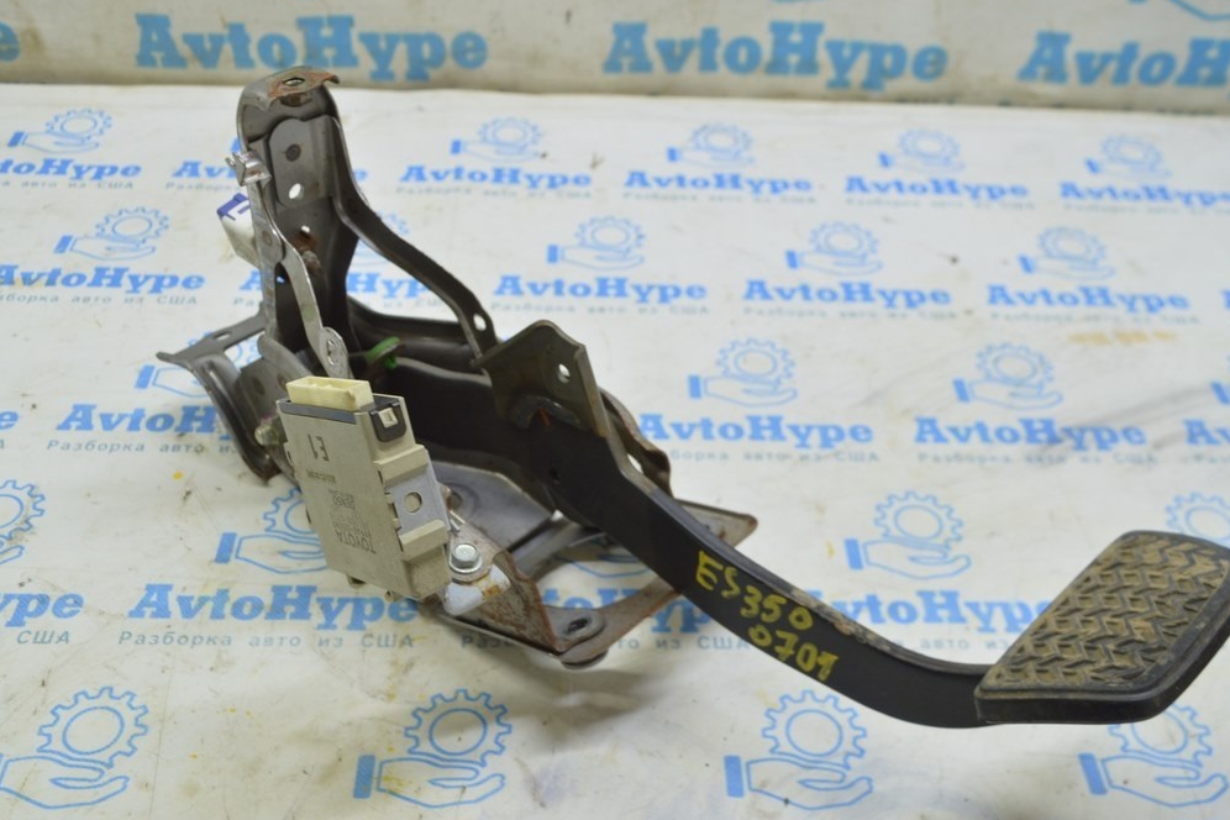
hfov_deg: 50.1
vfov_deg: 34.6
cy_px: 413
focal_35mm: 39
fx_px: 1316
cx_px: 611
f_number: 5.6
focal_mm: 25
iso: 400
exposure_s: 1/20
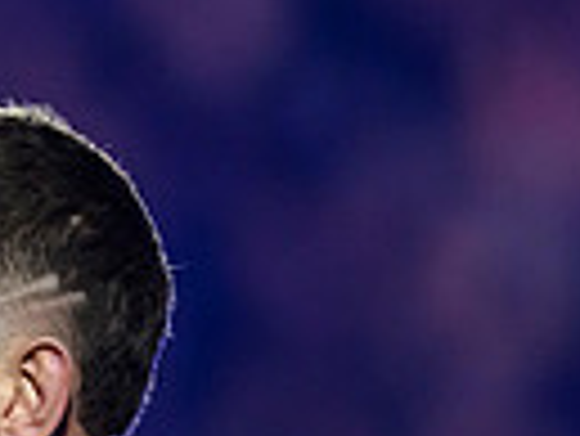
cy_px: 834
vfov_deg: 0.7
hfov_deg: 0.9
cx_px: -185
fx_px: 37533
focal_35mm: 2238
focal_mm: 400
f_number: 2.8
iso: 4000
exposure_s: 1/640
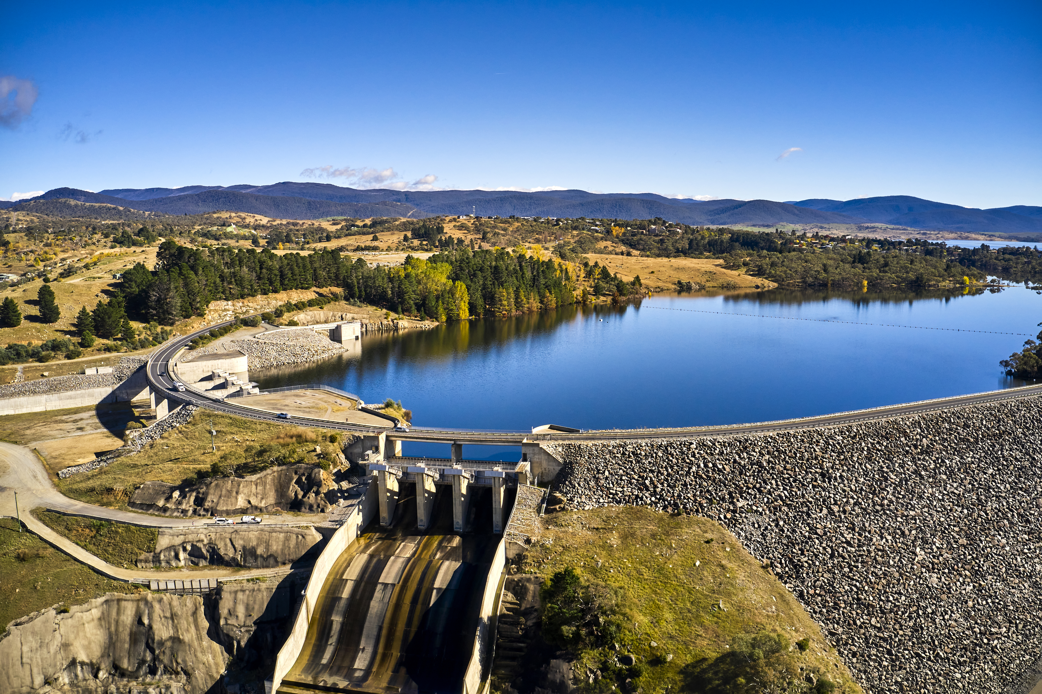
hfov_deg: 65.5
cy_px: 347
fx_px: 810
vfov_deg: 46.4
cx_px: 521
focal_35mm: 28
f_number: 5.6
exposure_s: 1/50
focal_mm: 10.26
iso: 100
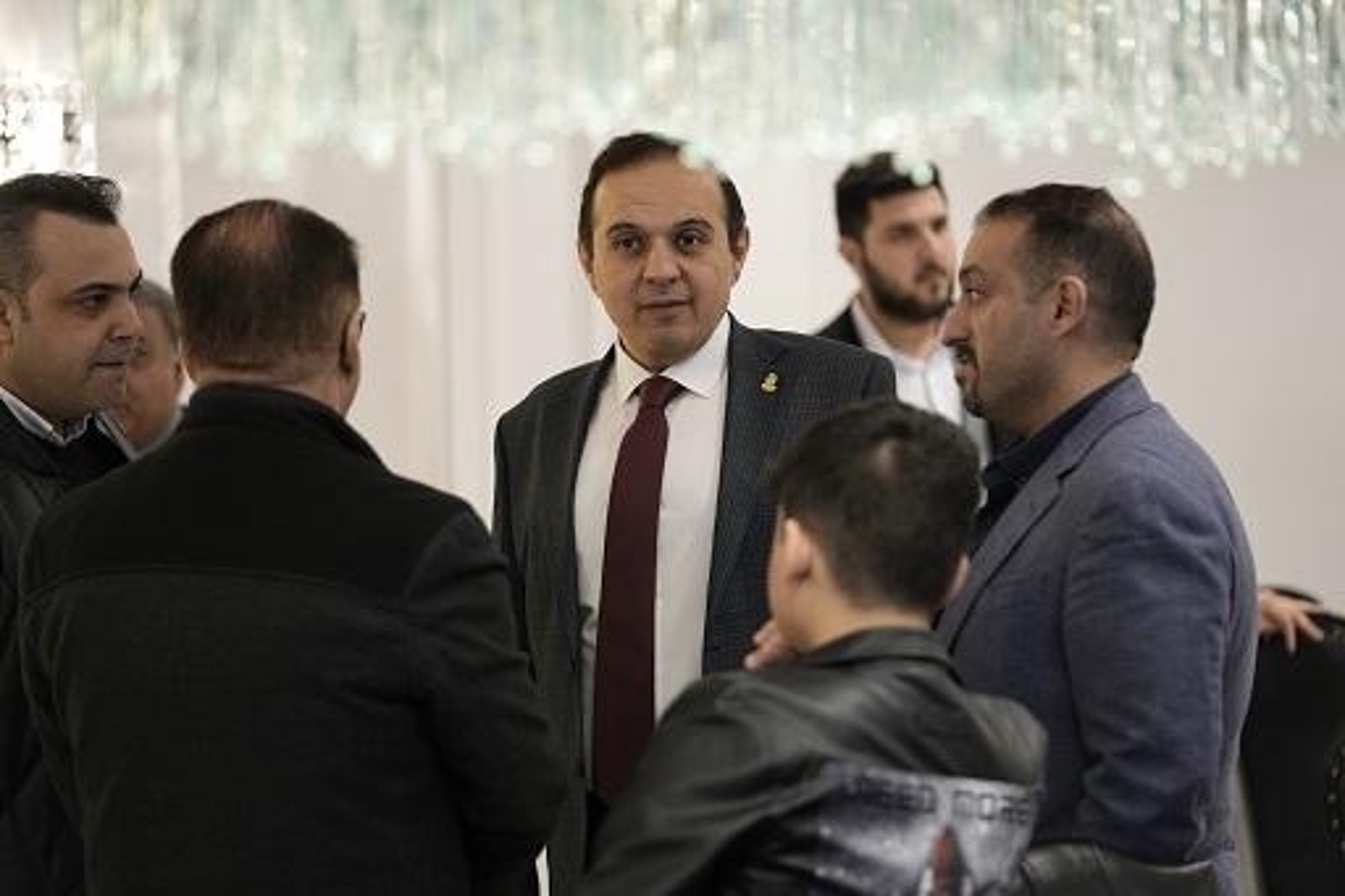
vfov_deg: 12.4
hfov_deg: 18.6
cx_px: 672
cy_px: 448
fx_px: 4108
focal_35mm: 110
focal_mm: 110
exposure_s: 1/160
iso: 2000
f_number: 2.8
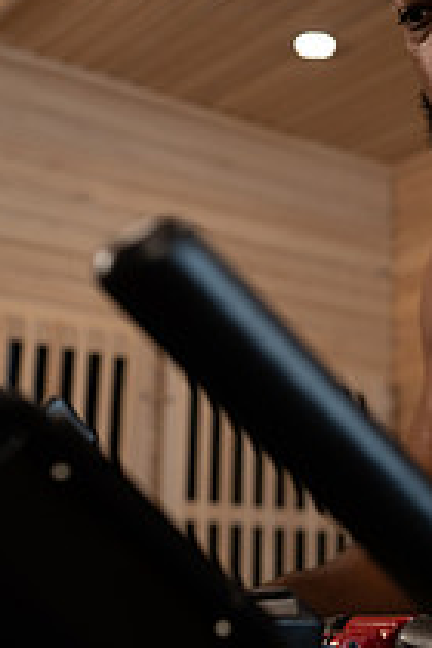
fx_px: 1350
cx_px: 429
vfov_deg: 27.0
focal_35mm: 75
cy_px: 281
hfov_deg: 17.8
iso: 400
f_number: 2.8
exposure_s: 1/160
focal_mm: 35
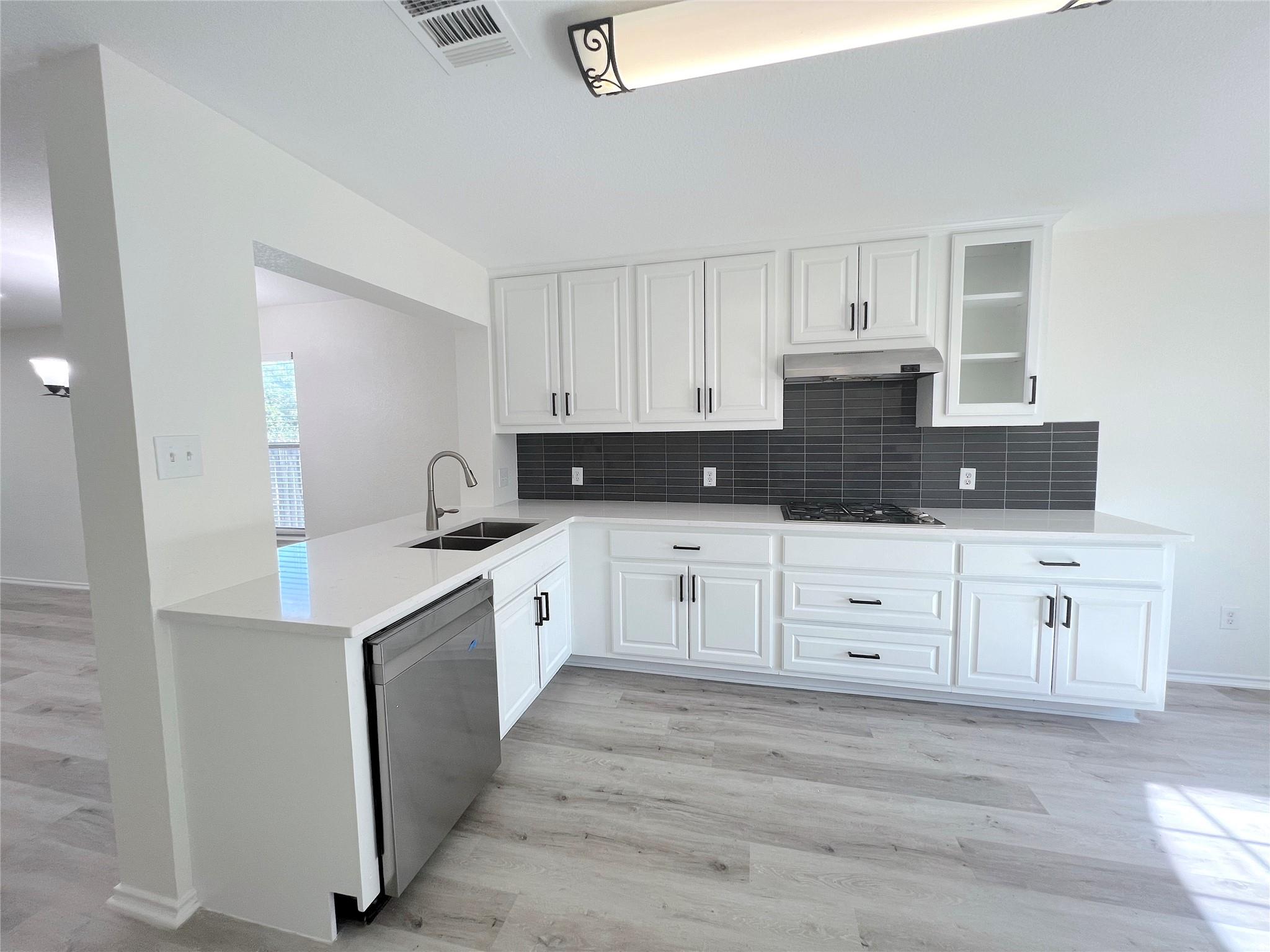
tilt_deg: -5.4
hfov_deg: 106.2
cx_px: 635
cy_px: 476
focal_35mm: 13
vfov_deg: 89.9
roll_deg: +0.6
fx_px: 477
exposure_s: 1/120
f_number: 1.8
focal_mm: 1.57
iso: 64
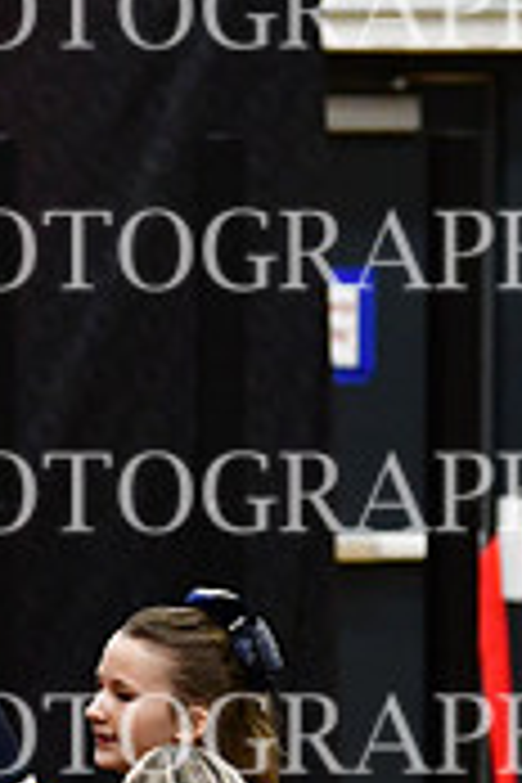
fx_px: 11940
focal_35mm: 549
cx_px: -218
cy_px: 855
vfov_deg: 3.8
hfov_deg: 2.5
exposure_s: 1/800
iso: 4000
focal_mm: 110
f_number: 2.8
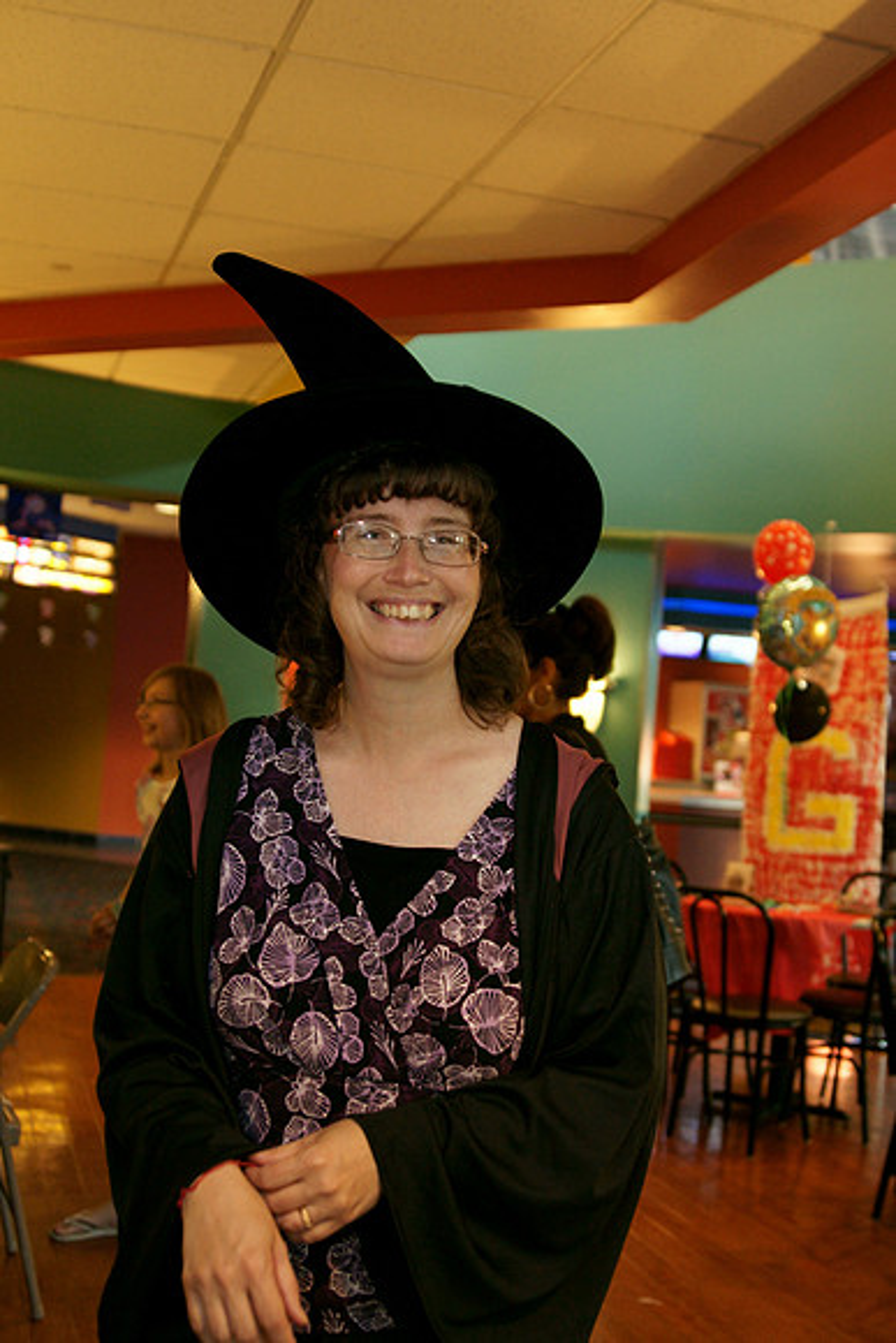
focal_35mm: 42
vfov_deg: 46.4
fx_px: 1567
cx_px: 448
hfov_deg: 31.9
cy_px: 672
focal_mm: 28
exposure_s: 1/60
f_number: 2.8
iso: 400
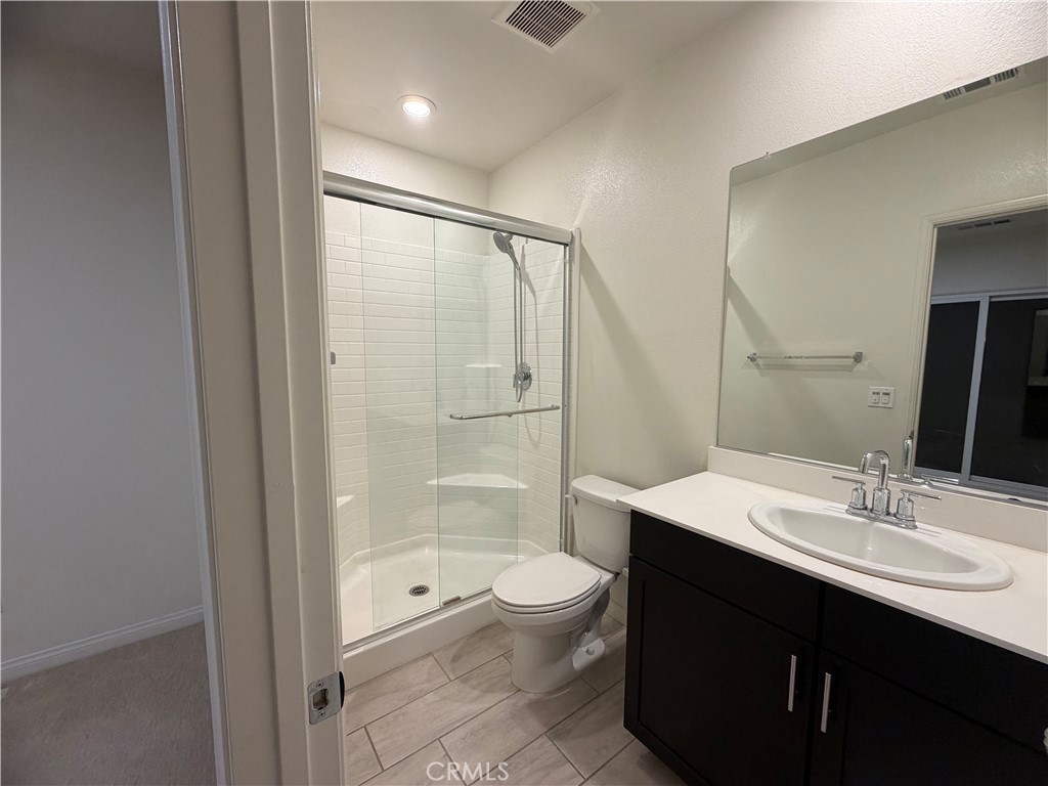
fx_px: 424
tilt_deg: -6.3
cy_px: 393
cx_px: 524
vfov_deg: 85.7
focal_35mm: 14
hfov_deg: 102.1
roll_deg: +0.2
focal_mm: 2.22
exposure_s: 1/120
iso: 200
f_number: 2.2
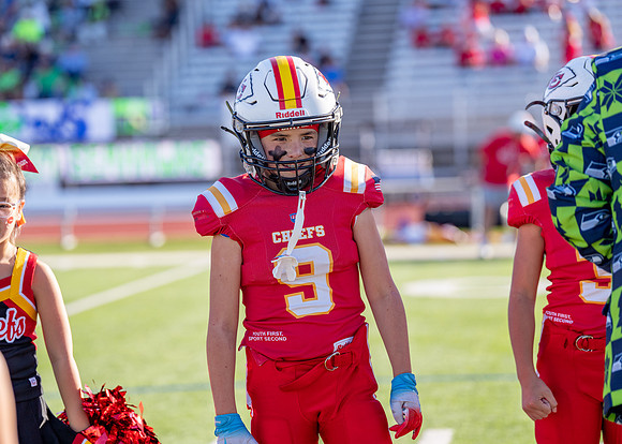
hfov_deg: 15.5
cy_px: 209
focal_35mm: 130
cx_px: 271
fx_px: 2289
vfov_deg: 11.1
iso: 200
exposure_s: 1/2500
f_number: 2.8
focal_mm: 116
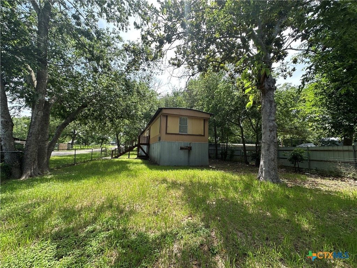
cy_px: 134
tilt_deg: +7.3
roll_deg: -1.1
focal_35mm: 14
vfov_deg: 85.7
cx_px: 178
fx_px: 144
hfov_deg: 102.1
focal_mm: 2.22
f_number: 2.2
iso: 40
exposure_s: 1/410
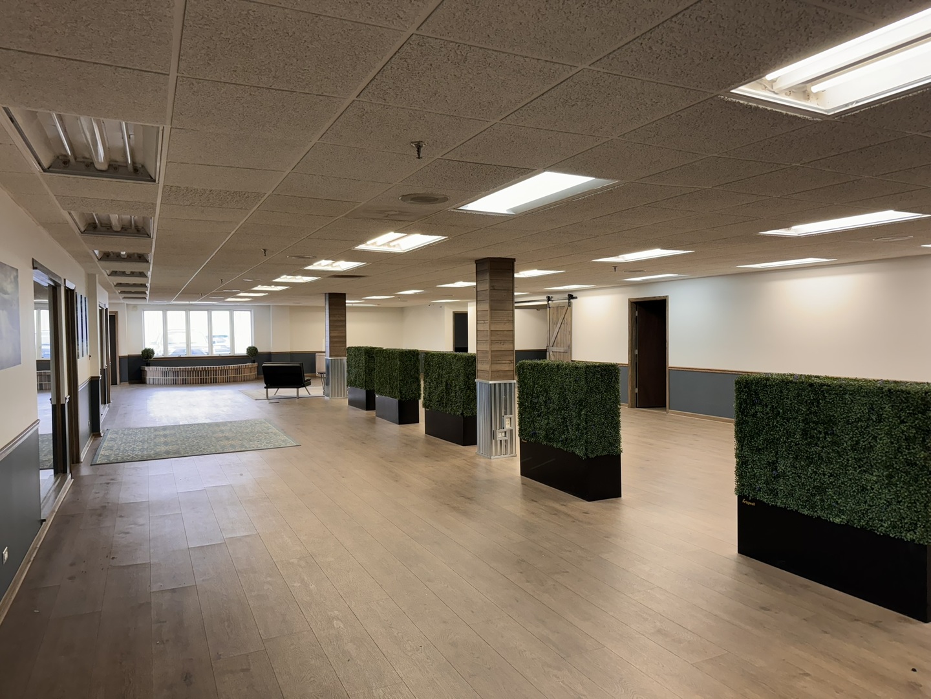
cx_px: 466
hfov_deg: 71.6
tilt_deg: -2.9
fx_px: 645
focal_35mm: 24
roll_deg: +0.5
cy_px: 350
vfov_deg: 56.8
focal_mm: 6.76
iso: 160
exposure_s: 1/120
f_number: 1.78
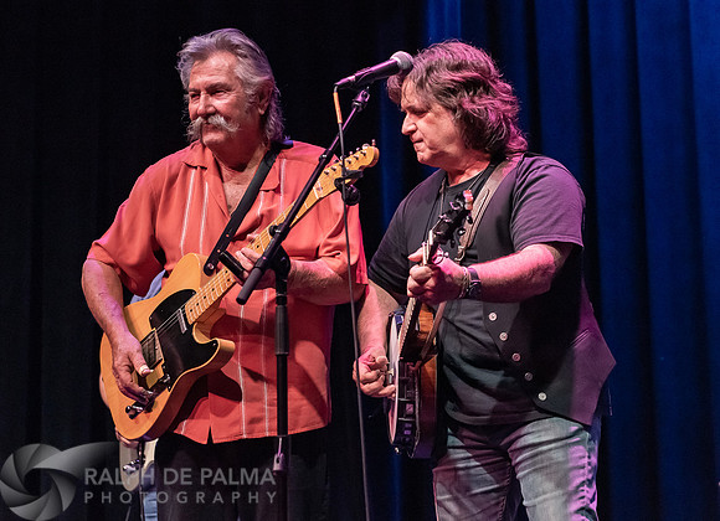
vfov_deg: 13.1
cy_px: 173
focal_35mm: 110
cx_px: 411
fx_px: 2263
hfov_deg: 18.1
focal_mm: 70
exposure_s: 1/160
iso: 1600
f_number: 4
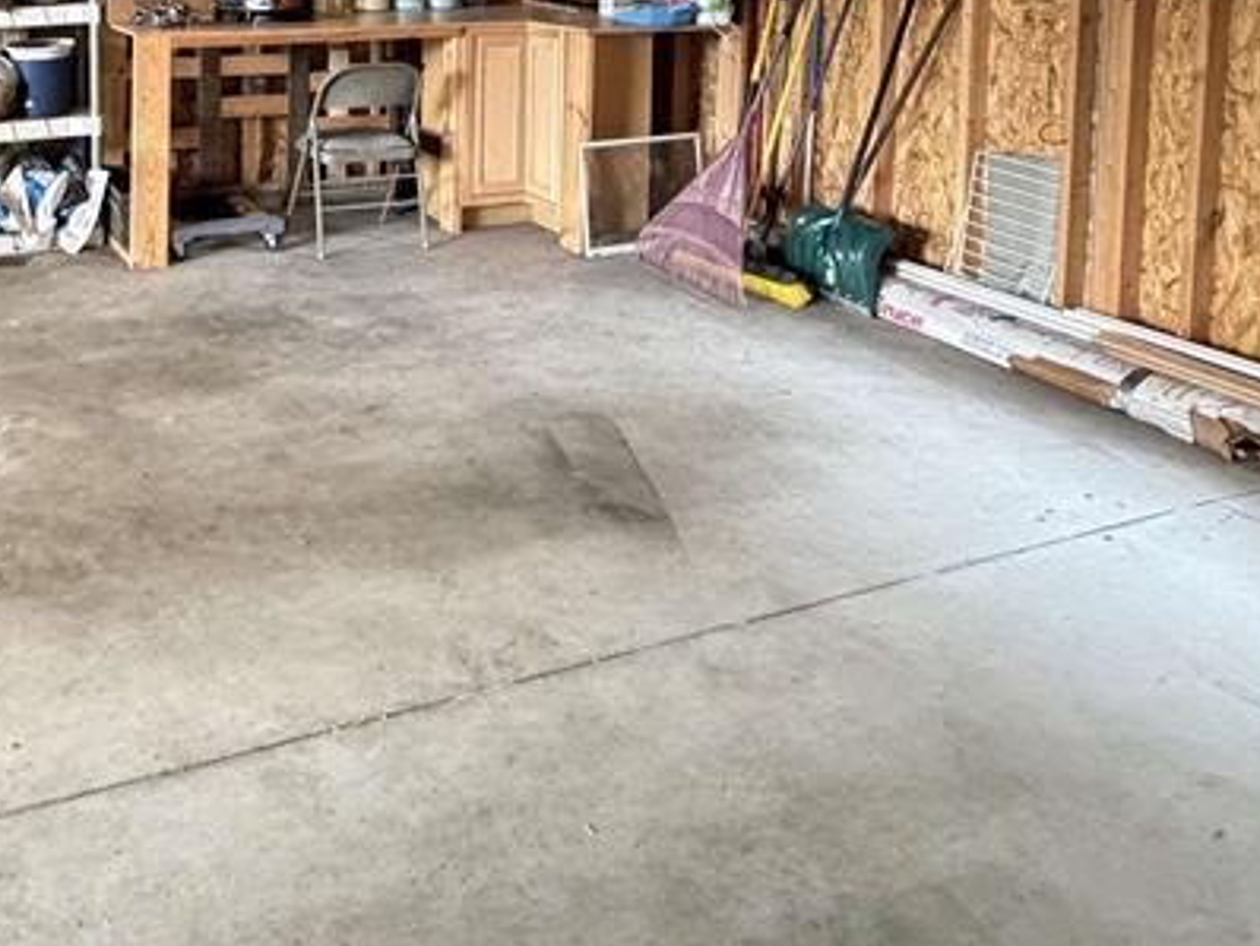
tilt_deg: -4.4
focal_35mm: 36
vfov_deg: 36.0
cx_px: 386
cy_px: 13
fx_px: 1311
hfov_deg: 50.1
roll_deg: -1.0
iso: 640
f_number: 2.2
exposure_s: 1/60
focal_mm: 2.22
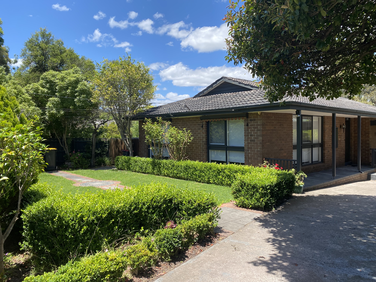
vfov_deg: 53.1
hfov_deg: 67.3
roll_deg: +0.6
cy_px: 141
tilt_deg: -2.0
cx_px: 188
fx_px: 282
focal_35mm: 26
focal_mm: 4.25
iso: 32
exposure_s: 1/1504
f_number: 1.8
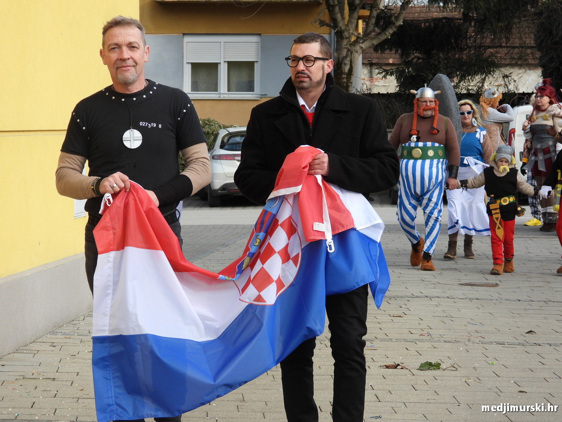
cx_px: 281
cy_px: 211
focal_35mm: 125
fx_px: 2029
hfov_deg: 15.8
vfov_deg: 11.9
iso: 100
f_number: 4
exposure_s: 1/320
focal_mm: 22.5
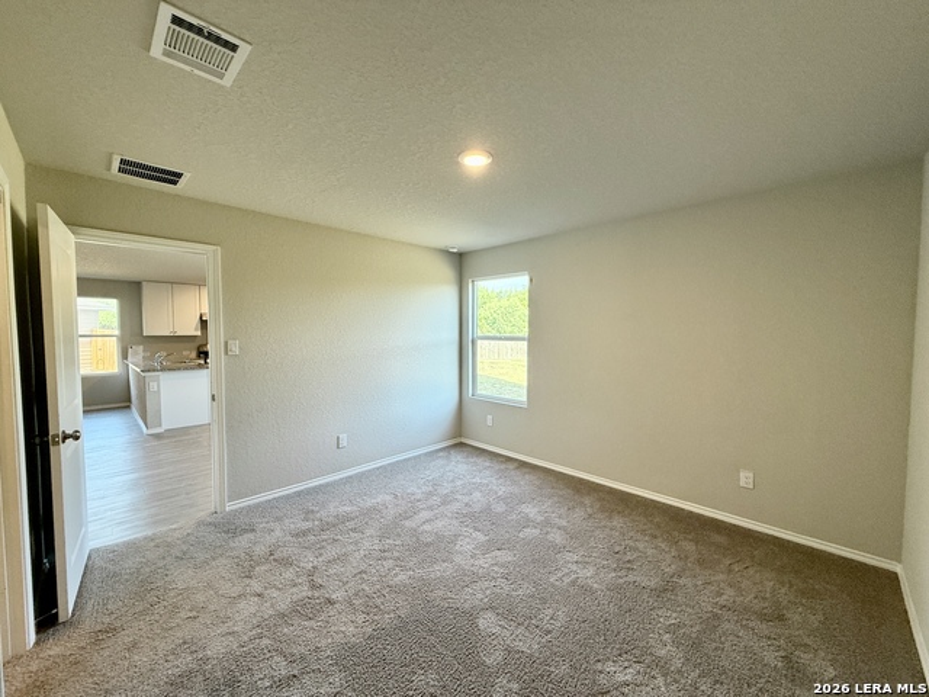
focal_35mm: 14
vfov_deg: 85.7
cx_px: 464
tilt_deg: -1.7
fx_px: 376
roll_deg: -0.1
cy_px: 348
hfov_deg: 102.1
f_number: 2.2
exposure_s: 1/120
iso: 200
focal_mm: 2.22
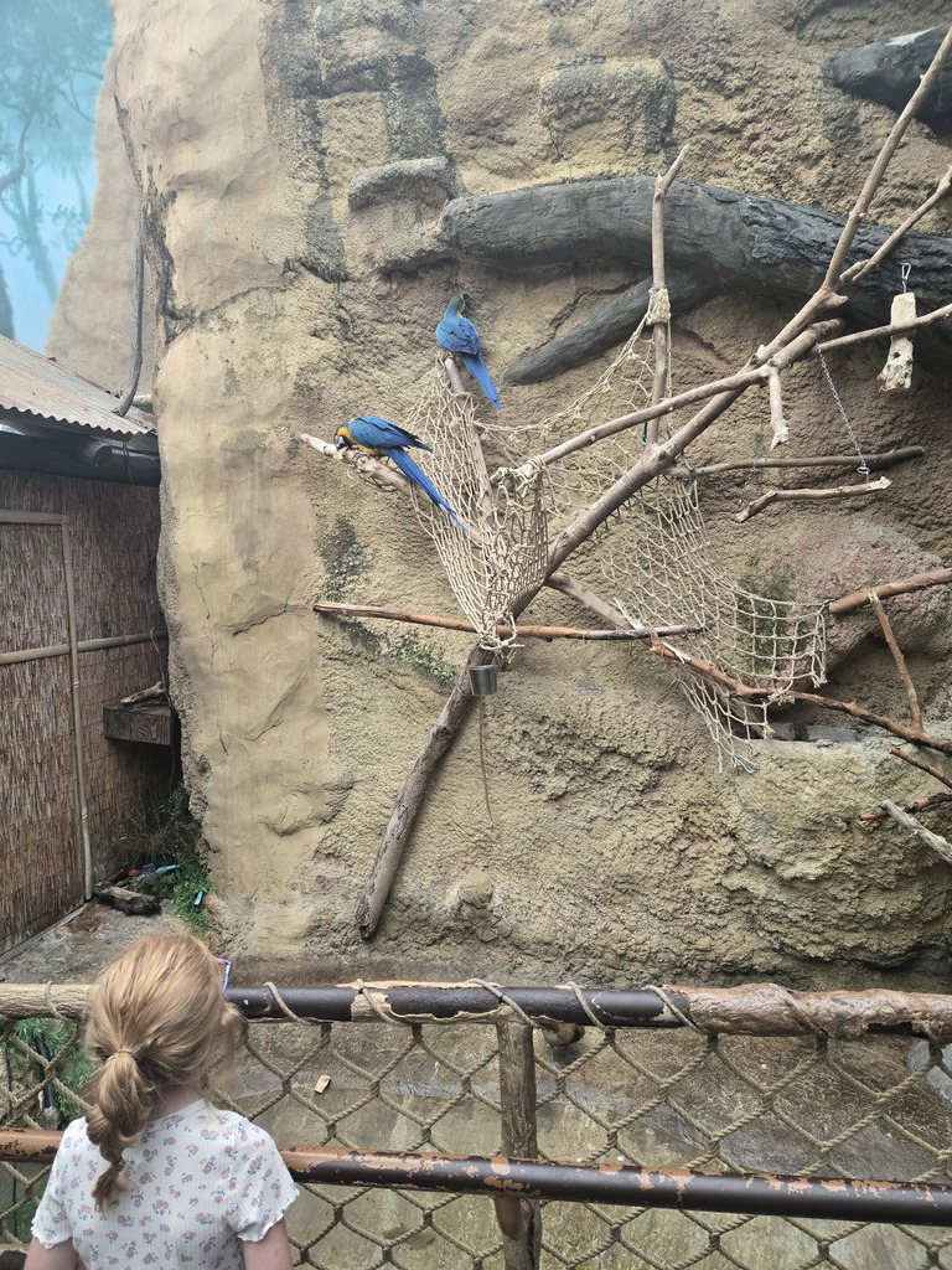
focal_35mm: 23
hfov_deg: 58.9
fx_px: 843
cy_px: 635
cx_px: 476
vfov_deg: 73.9
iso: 250
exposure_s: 1/120
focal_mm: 5.4
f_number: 1.8
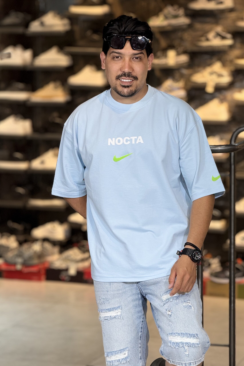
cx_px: 135
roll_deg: -1.2
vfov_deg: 16.4
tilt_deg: -5.0
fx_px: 1271
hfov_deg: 11.0
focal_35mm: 125
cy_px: 183
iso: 125
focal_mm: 15.66
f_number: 2.8
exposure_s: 1/100
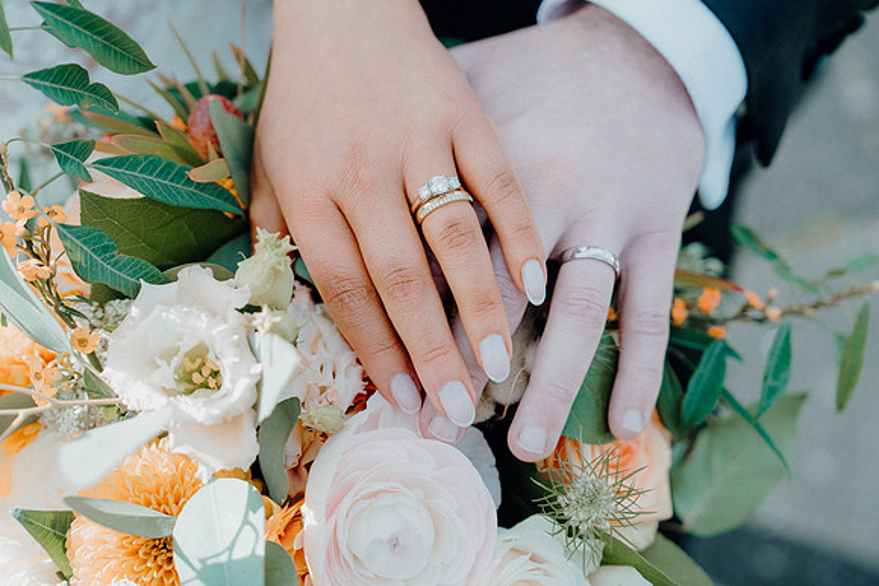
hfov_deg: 36.9
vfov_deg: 25.1
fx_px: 1319
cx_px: 440
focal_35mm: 54
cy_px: 293
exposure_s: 1/320
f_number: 3.5
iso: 125
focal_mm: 54
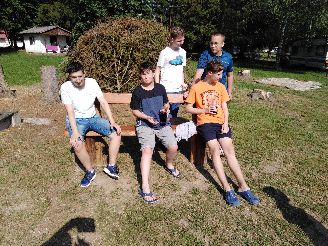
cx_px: 164
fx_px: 246
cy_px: 123
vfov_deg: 53.1
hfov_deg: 67.3
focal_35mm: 26
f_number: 2.2
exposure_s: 1/1424
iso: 101
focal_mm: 3.46
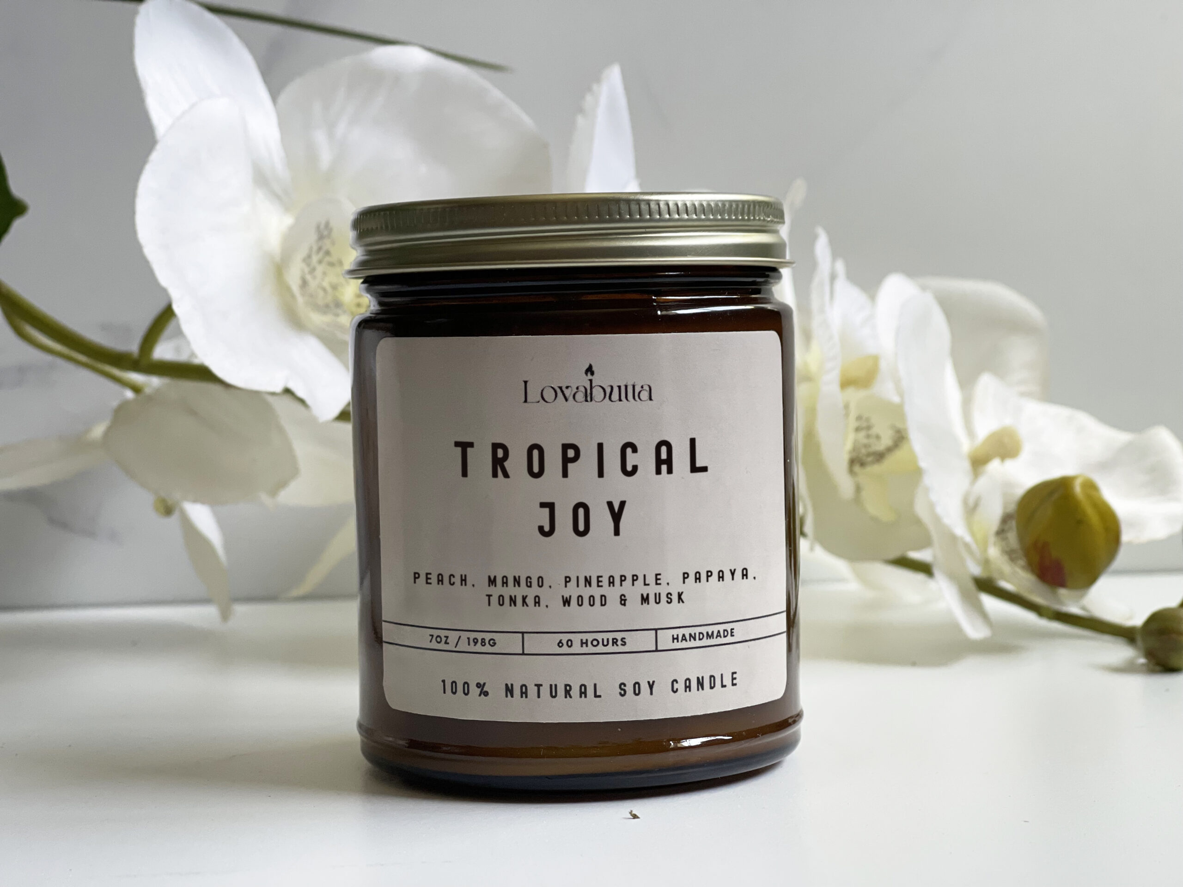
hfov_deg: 30.3
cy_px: 444
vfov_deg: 22.9
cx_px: 592
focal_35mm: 64
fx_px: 2187
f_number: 2.2
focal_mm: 7.5
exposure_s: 1/121
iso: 125
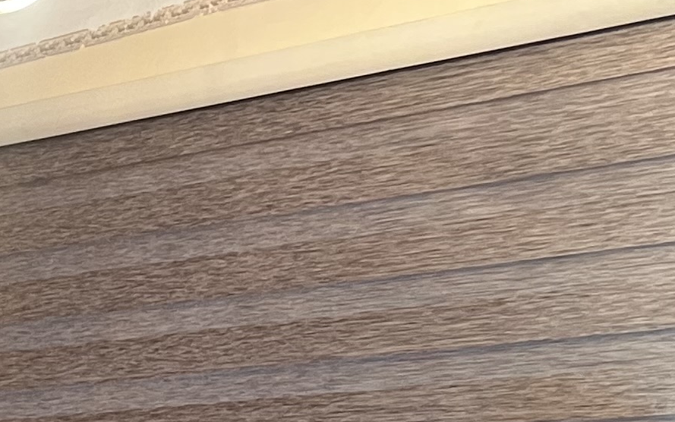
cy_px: 978
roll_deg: -0.1
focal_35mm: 125
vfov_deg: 9.4
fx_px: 2300
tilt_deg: -6.7
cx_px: 94
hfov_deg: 16.5
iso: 250
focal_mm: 5.1
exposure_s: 1/50
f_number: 1.6
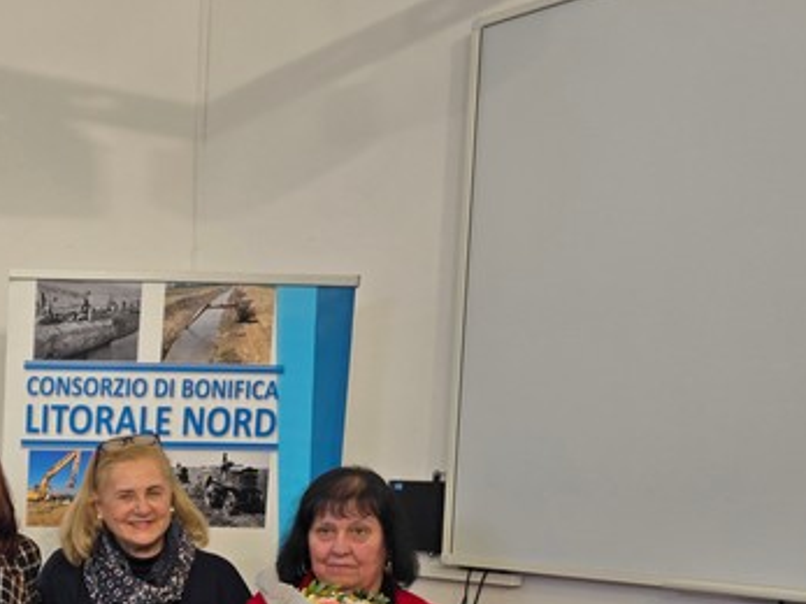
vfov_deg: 26.3
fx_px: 1234
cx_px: -88
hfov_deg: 31.8
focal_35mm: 53
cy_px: 576
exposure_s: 1/100
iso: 40
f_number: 1.7
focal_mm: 6.3
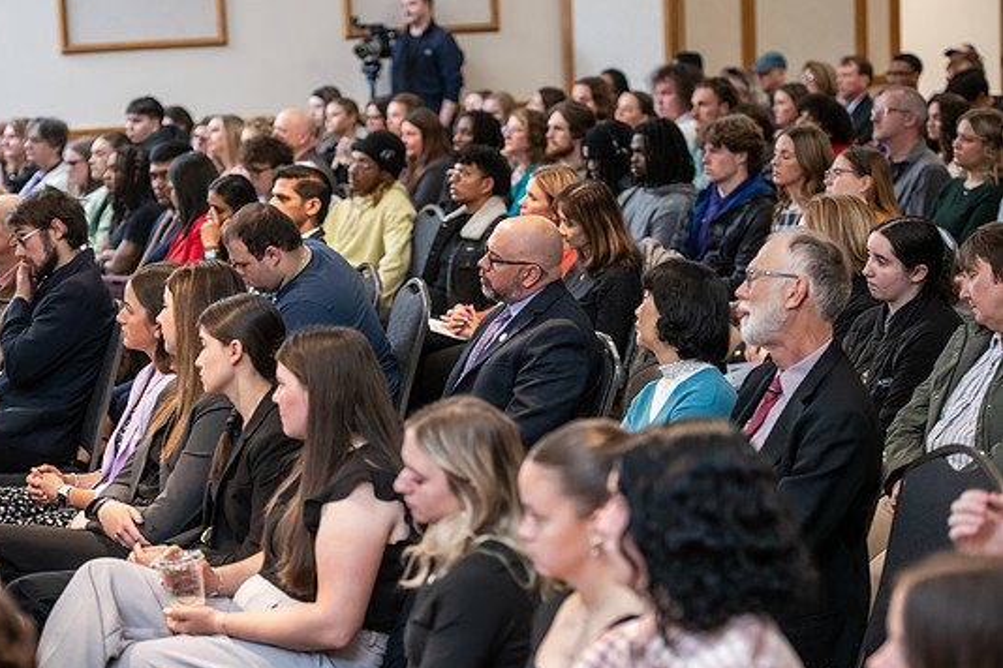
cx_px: 460
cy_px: 346
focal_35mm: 100
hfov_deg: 20.4
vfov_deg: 13.7
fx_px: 2786
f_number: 3.2
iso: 1600
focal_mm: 92
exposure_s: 1/160
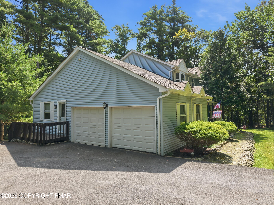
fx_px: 190
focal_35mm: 24
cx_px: 137
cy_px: 102
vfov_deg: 56.8
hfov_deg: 71.6
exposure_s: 1/1600
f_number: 1.8
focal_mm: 8.7
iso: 410
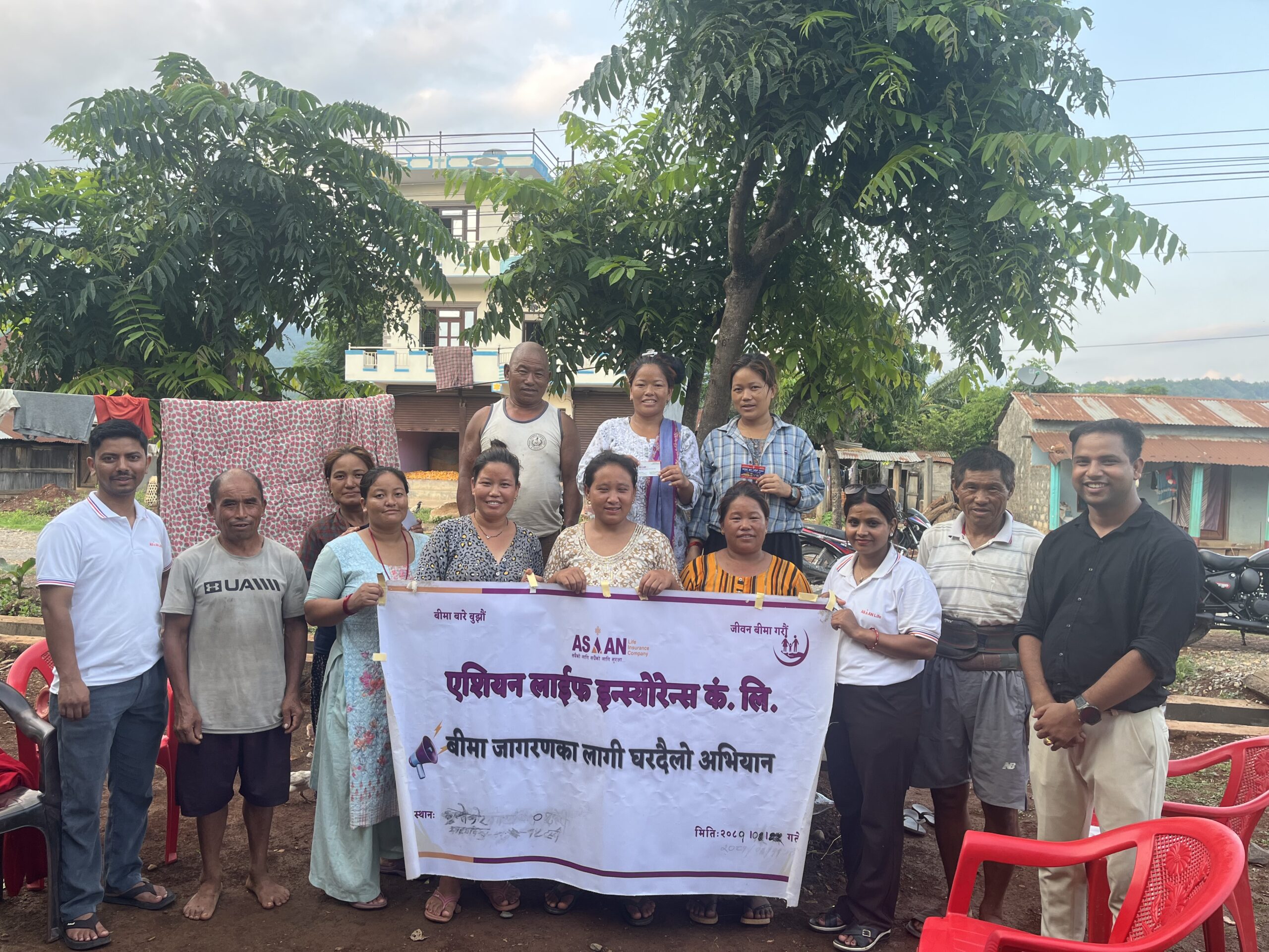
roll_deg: -1.4
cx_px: 634
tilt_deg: -1.2
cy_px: 476
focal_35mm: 26
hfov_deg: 67.3
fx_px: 953
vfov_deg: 53.1
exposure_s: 1/158
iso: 40
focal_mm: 5.1
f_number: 1.6
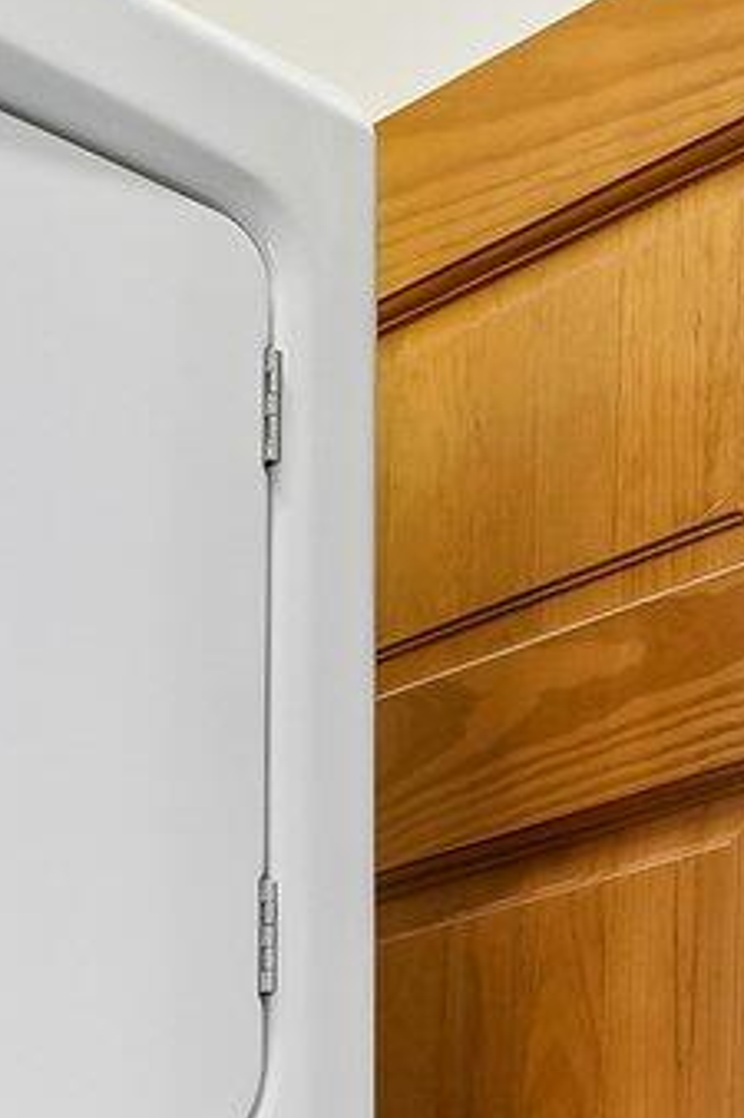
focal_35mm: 100
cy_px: 1583
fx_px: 3104
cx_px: 1339
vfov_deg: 18.5
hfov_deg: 12.5
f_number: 8
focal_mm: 16.5
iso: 400
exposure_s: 1/10
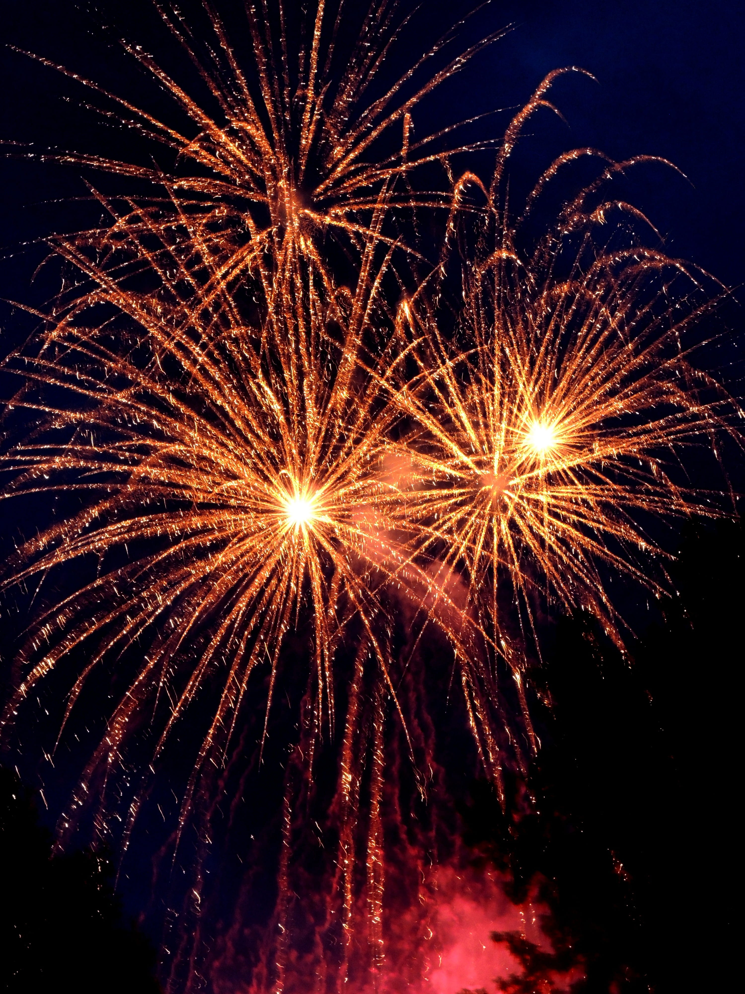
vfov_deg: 26.3
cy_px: 497
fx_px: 2123
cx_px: 372
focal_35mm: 74
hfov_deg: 19.9
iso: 800
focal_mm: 15.9
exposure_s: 1/1.3
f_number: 6.3
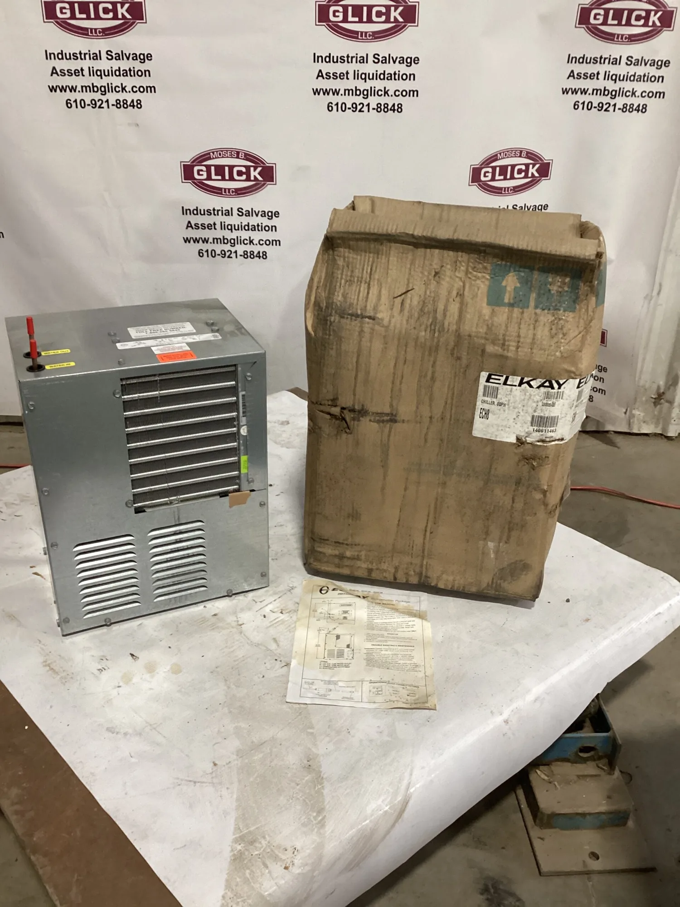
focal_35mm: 31
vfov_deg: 58.4
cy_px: 454
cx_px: 340
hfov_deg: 45.4
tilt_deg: -27.3
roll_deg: +0.3
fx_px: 812
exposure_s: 1/50
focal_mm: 3.3
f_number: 2.4
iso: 320
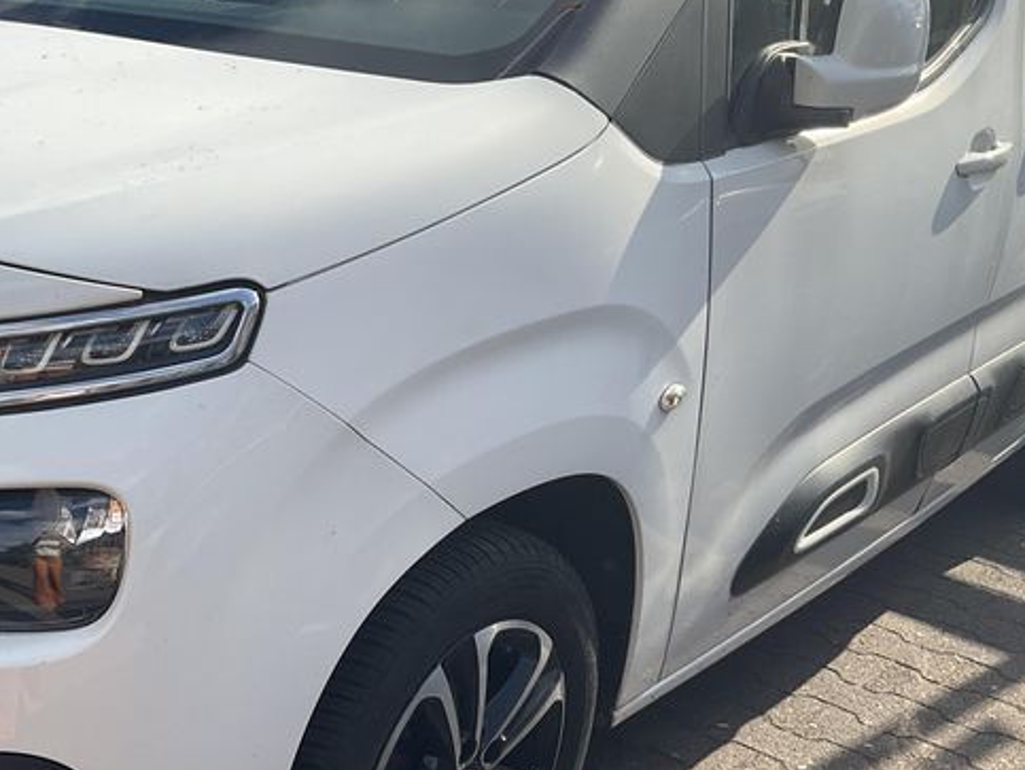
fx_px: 1422
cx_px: 270
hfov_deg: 38.7
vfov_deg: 30.1
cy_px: 511
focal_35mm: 48
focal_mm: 3
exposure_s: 1/1626
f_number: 1.8
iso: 25
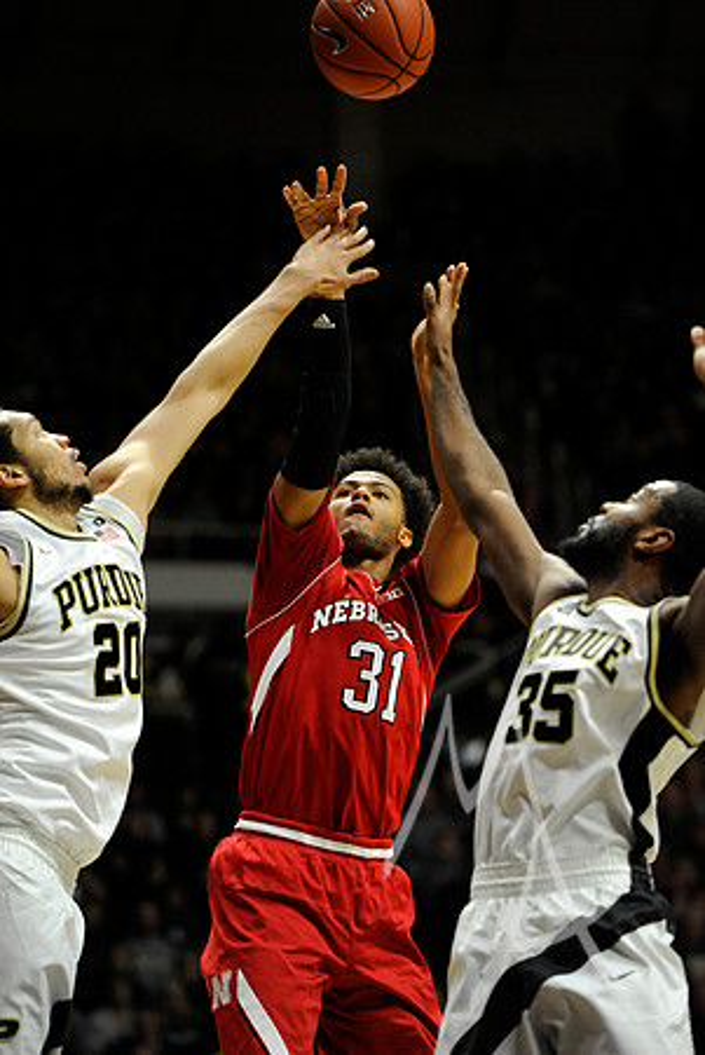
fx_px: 4982
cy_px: 528
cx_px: 352
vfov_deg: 12.1
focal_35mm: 170
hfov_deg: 8.1
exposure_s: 1/1000
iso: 4000
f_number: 3.5
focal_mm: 170
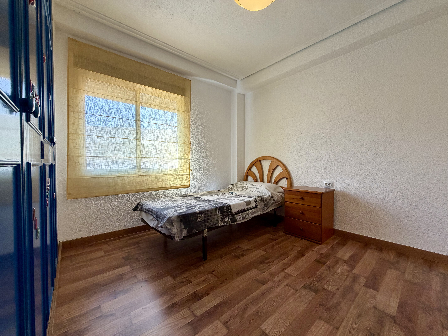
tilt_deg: -1.8
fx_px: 181
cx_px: 224
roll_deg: +0.5
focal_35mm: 14
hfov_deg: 102.1
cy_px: 168
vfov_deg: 85.7
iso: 160
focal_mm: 2.22
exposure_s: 1/100
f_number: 2.2
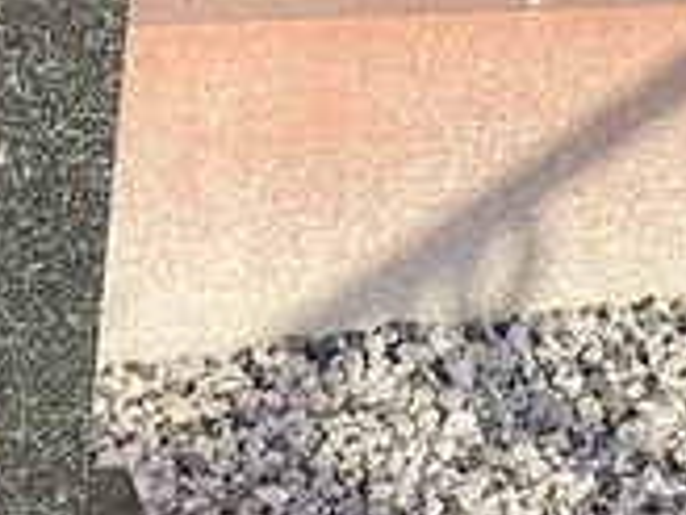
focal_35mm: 253
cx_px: -397
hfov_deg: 7.7
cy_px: -360
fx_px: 5014
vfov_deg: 5.8
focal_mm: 6
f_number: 2
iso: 20
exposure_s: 1/631
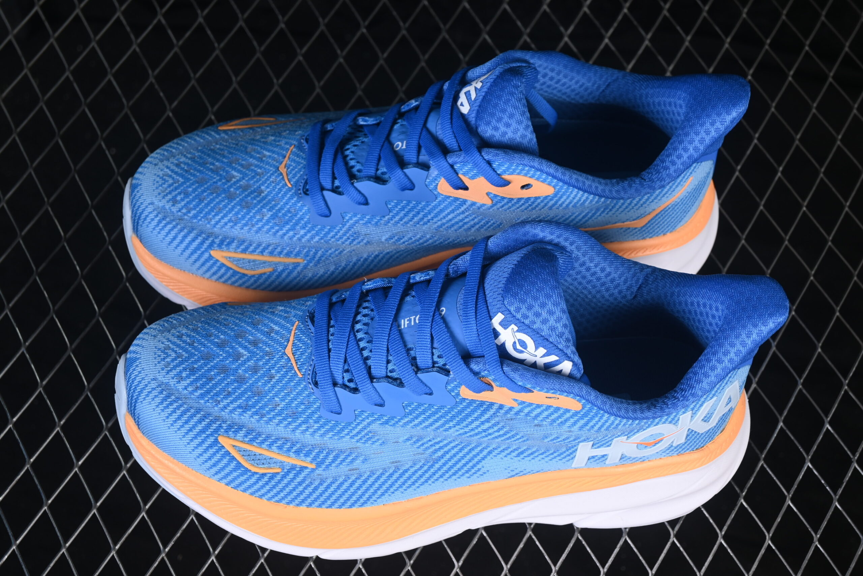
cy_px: 288
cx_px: 432
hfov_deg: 27.0
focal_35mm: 75
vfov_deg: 18.2
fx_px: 1798
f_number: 7.1
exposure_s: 1/80
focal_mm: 50
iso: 160
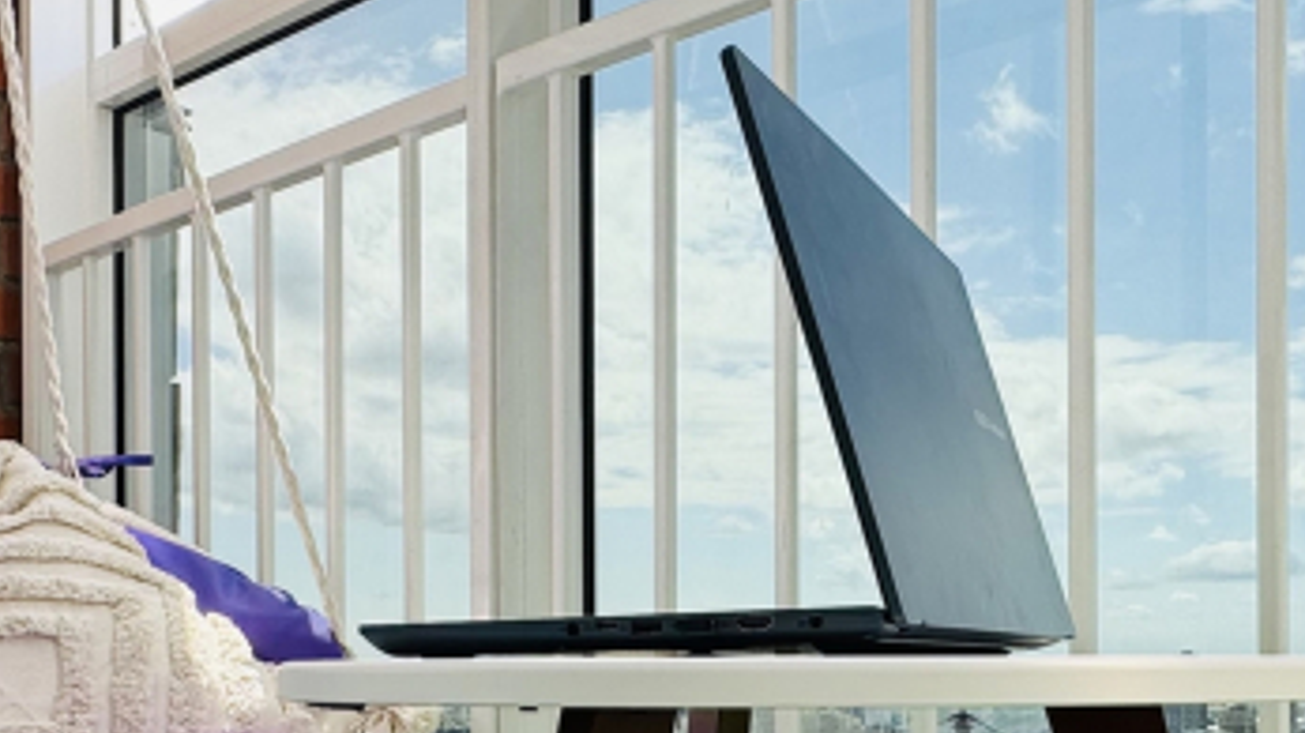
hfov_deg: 45.4
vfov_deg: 25.6
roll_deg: +0.4
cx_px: 722
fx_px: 1557
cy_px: 669
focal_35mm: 45
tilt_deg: -0.4
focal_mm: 2.22
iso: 40
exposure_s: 1/286
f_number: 2.2
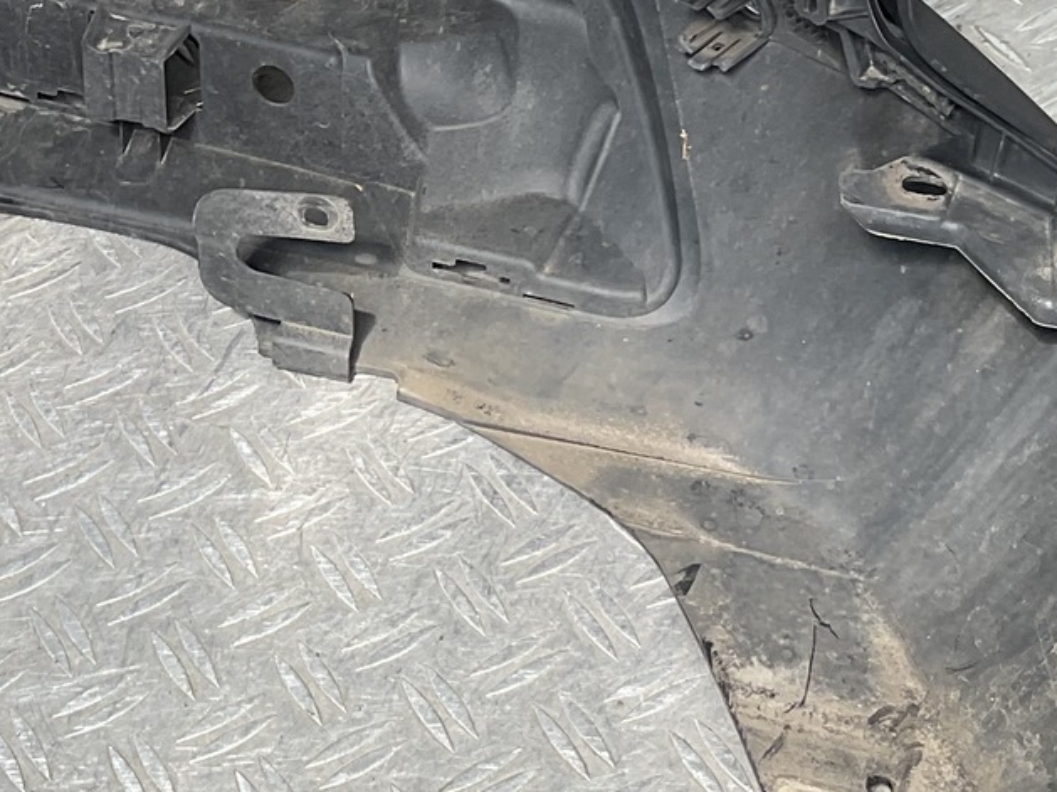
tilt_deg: -42.6
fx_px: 2838
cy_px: 30
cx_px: 160
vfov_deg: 15.6
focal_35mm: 93
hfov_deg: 20.8
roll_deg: +10.3
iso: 16
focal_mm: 3
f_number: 1.8
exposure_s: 1/229
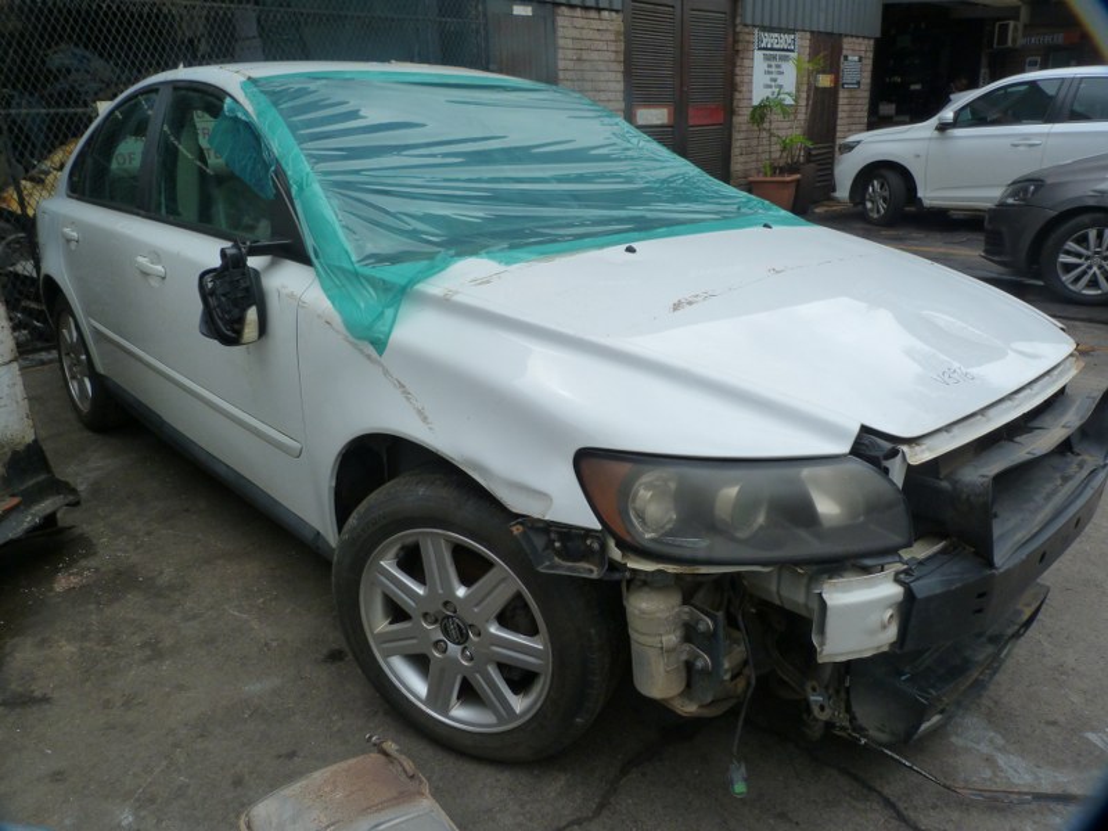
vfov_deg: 54.9
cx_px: 554
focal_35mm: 25
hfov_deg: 69.4
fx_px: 800
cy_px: 416
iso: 125
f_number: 5
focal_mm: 4.5
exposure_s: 1/250
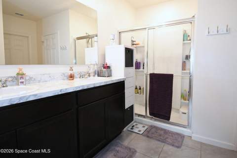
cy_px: 79
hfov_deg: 100.4
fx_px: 99
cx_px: 118
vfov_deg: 77.3
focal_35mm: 15
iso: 1600
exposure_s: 1/200
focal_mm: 10
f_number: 4.5
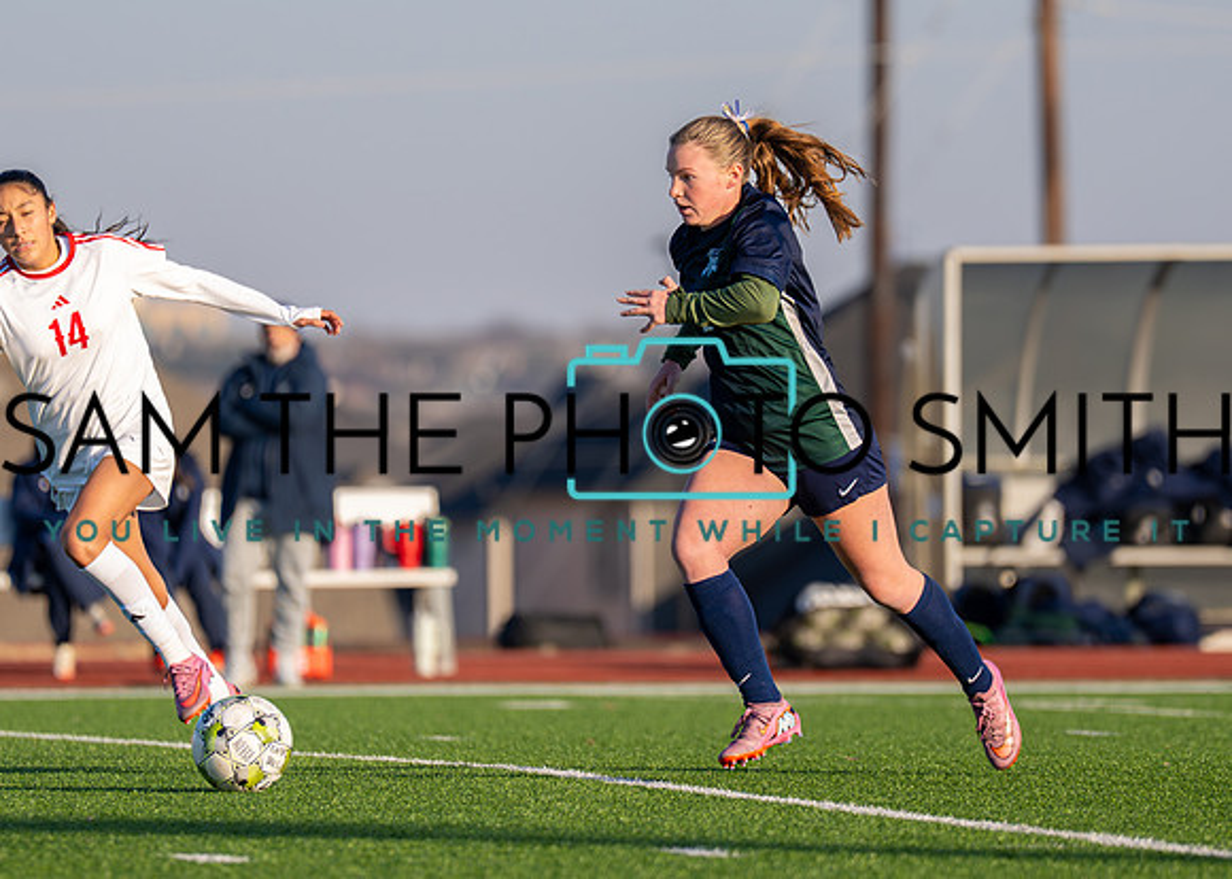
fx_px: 14212
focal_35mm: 406
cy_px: 423
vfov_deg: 3.5
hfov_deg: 5.0
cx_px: 723
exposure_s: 1/2500
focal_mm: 200
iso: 200
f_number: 2.8
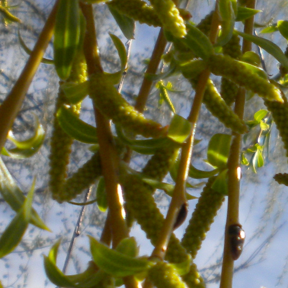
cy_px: 283
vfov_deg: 14.3
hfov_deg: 13.1
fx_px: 1130
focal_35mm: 120
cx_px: 520
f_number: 4.6
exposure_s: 1/1000
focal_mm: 6.3
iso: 80
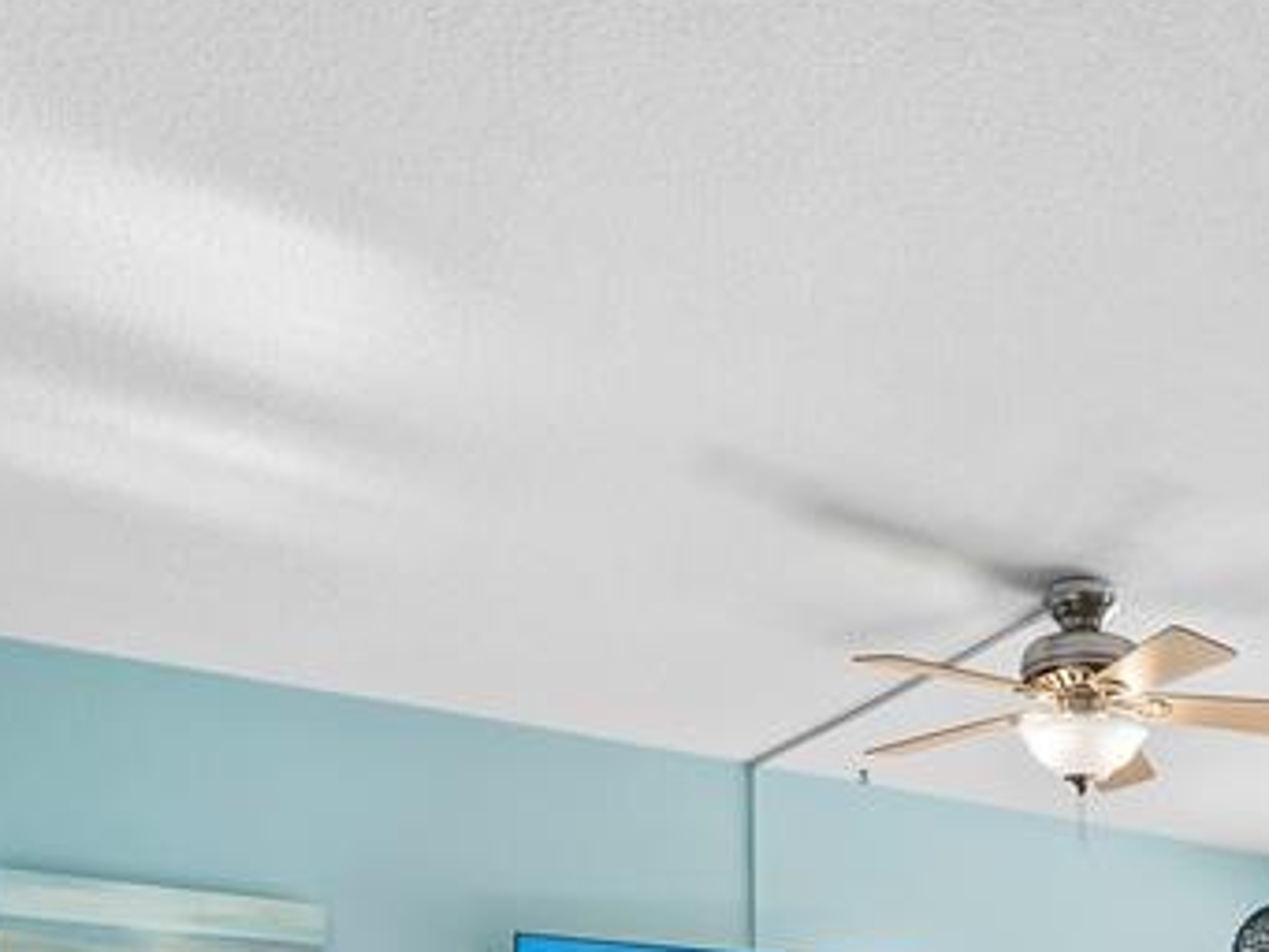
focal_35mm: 42
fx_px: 1540
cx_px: 1172
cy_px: 1225
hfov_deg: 40.9
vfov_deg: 28.5
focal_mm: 7
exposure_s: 1/13
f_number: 11
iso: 400
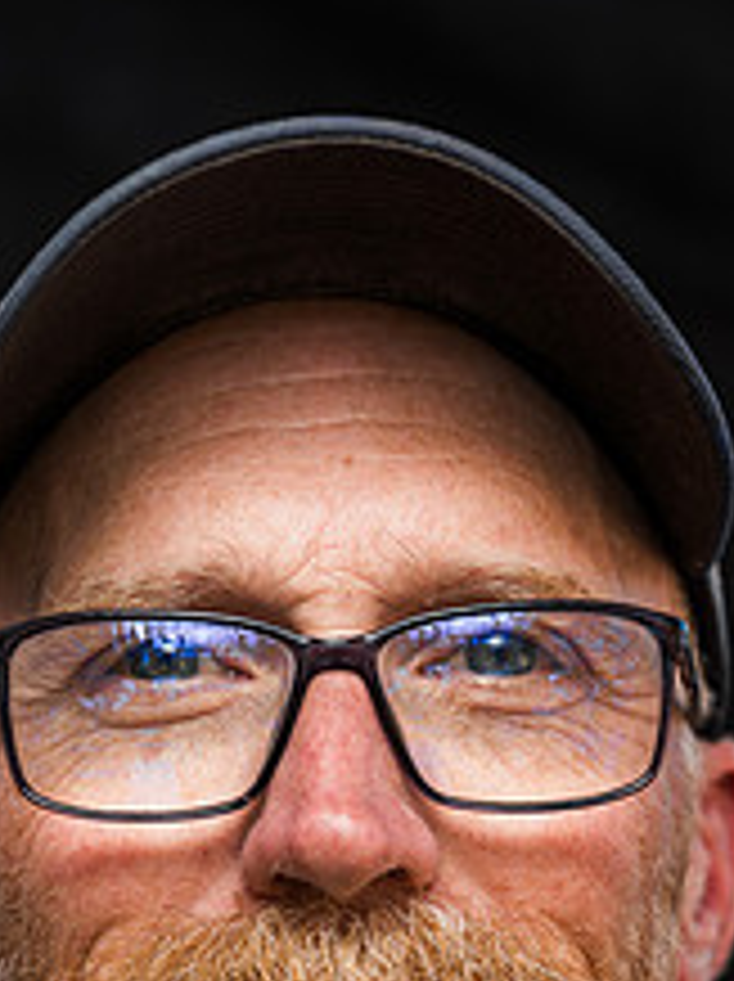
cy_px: 927
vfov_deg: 15.0
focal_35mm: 130
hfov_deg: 11.4
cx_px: 353
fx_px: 3683
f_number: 4.5
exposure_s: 1/125
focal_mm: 80
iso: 100
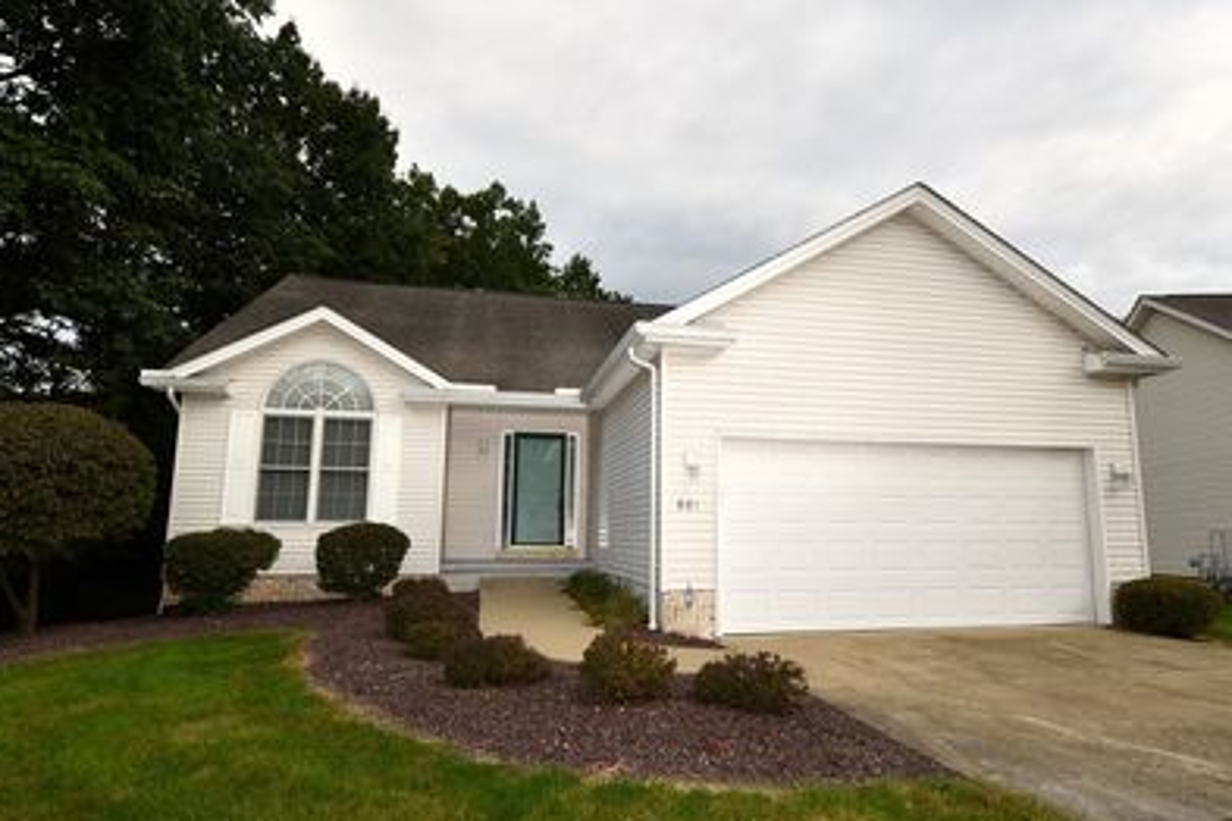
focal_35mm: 42
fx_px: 1437
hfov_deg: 46.4
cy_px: 410
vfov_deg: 31.9
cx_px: 661
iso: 100
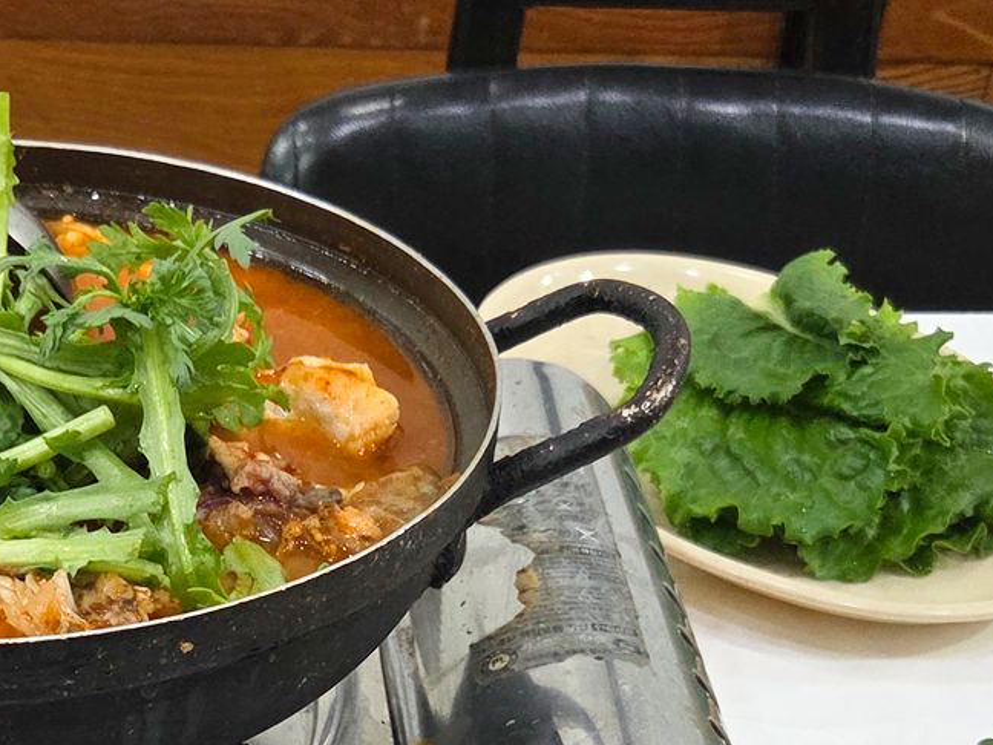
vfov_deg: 19.4
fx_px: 2037
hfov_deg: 27.2
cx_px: 293
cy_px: 917
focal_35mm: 71
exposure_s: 1/120
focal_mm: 5.4
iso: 320
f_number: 1.8
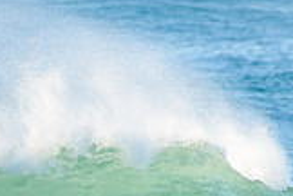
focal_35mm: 1788
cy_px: 329
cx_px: 168
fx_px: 14551
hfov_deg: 1.2
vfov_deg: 0.8
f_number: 5.6
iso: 400
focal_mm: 500
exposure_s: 1/1600
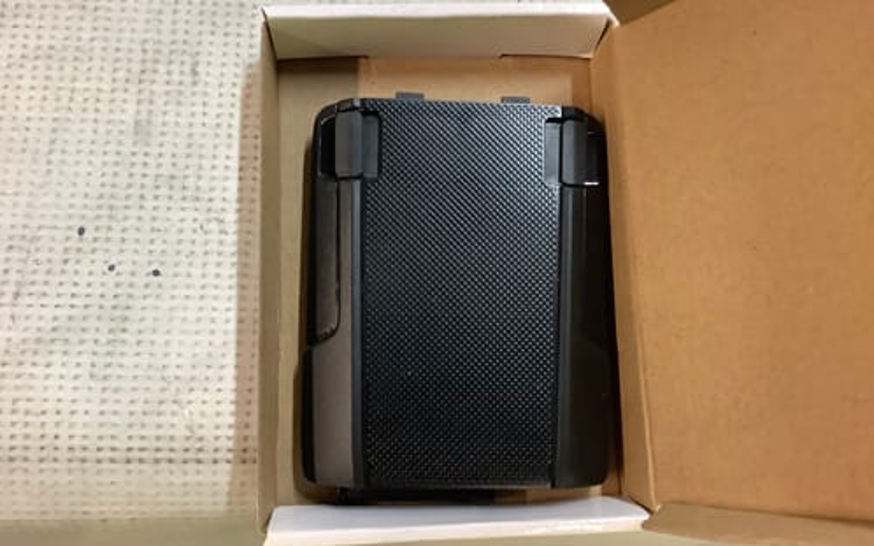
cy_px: 245
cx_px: 437
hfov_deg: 58.2
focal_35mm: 33
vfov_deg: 38.3
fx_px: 786
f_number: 2.4
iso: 250
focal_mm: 3.3
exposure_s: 1/33
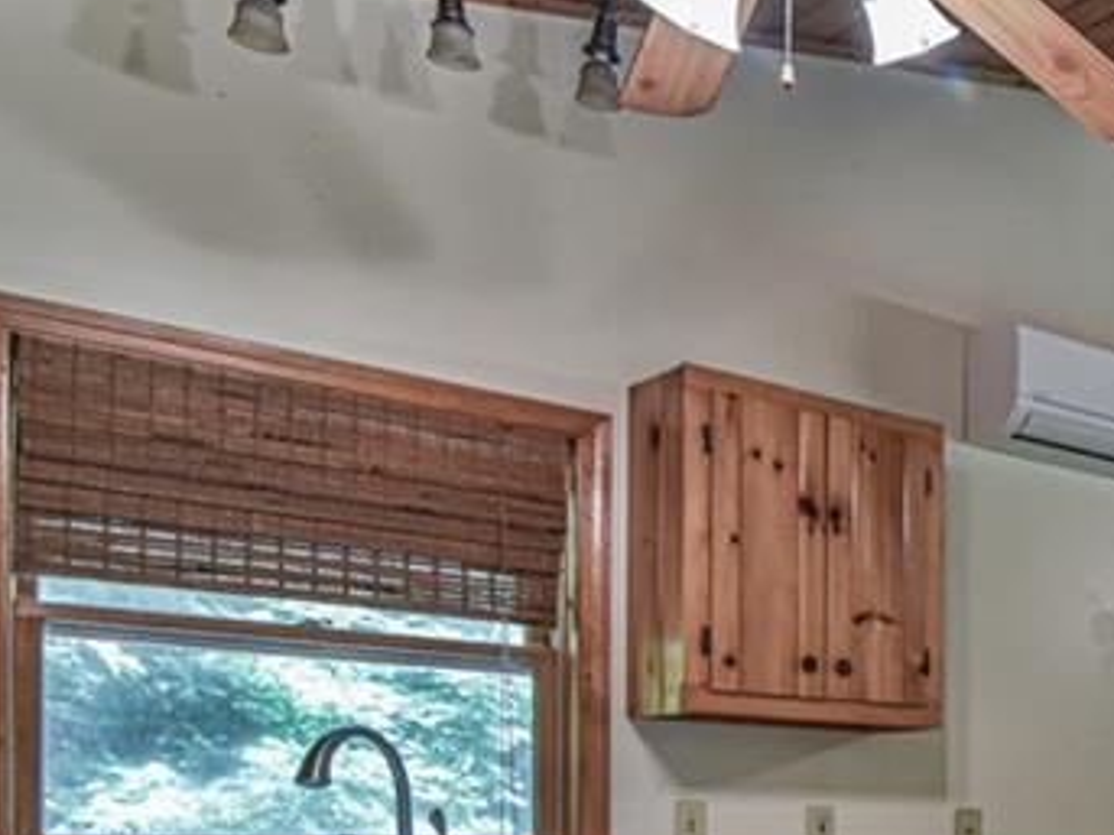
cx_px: 1604
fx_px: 1480
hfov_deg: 29.0
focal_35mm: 46
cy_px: 846
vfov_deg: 29.3
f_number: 5.6
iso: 1600
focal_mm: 16
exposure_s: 1/125
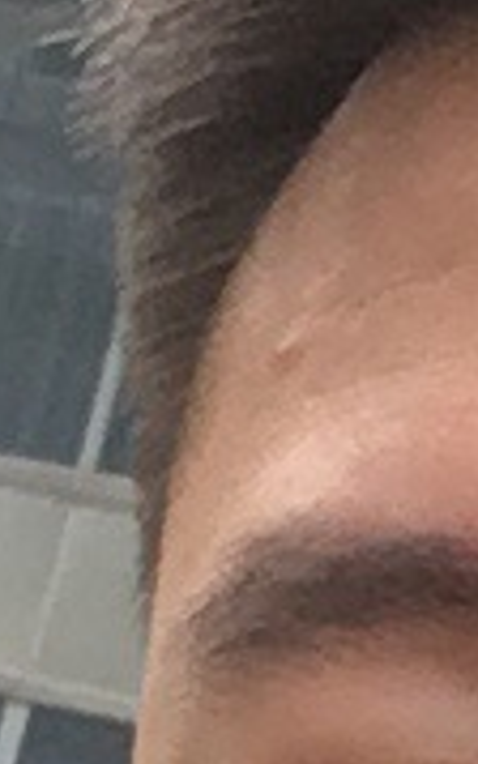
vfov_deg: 8.2
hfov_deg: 5.5
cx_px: 930
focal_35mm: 235
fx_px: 4894
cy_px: 1797
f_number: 2.4
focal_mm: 2.15
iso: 50
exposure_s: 1/209
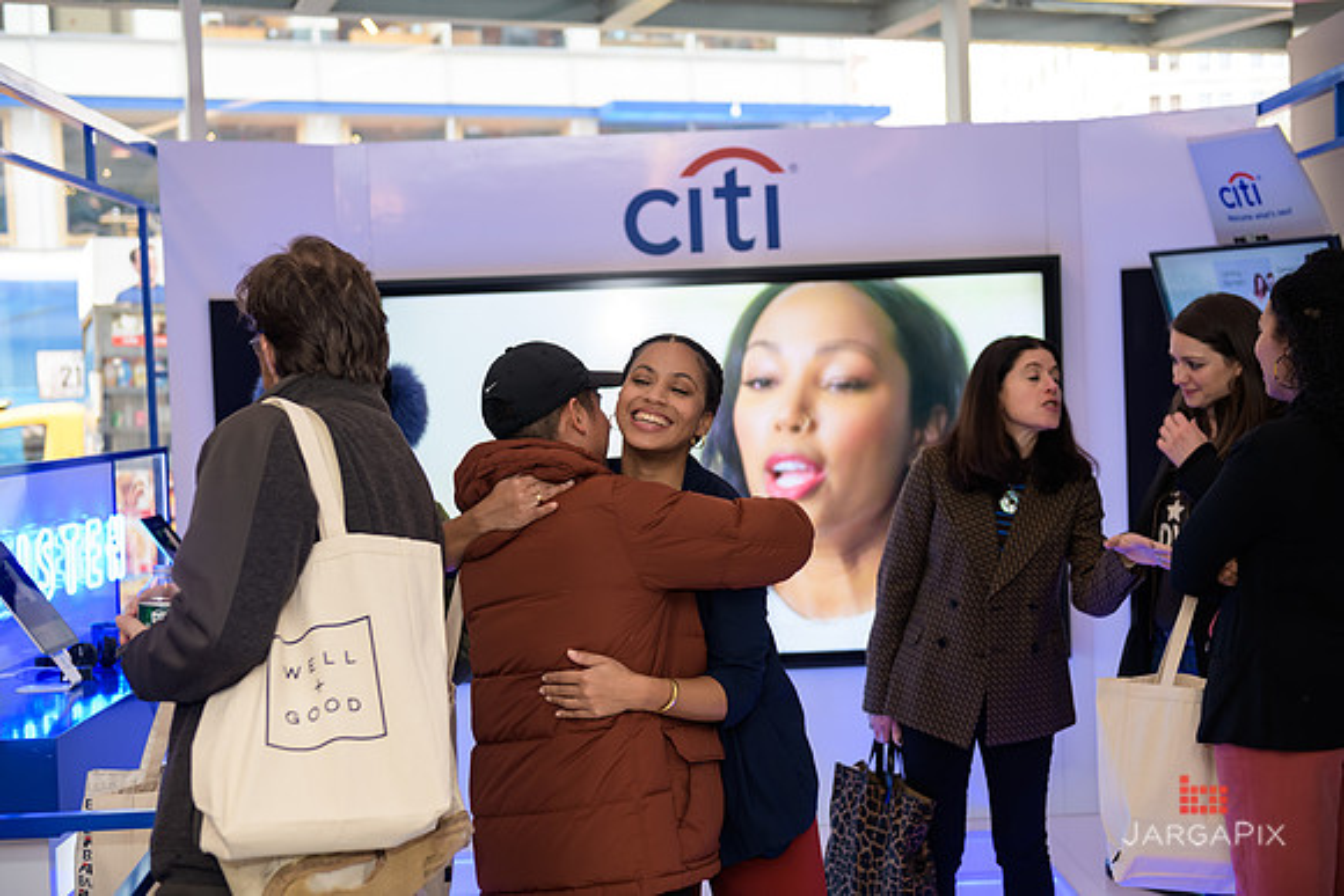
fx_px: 1792
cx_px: 672
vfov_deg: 28.1
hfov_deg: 41.1
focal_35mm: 48
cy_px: 448
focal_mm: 48
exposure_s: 1/125
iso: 400
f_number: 3.2
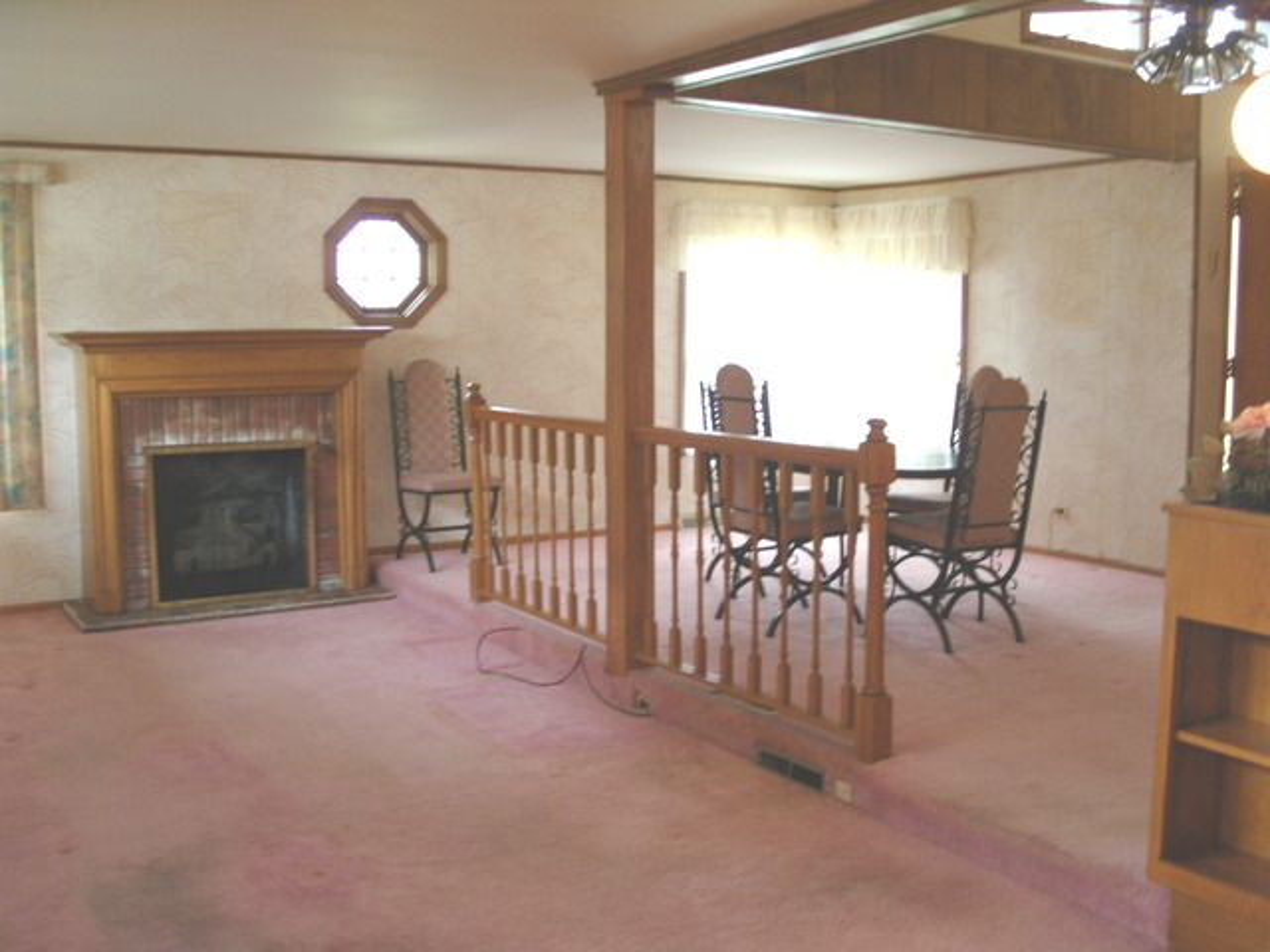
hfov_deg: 49.0
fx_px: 1394
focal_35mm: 38
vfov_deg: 37.7
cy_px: 476
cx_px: 635
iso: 160
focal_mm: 7.8
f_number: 2.8
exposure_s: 1/40
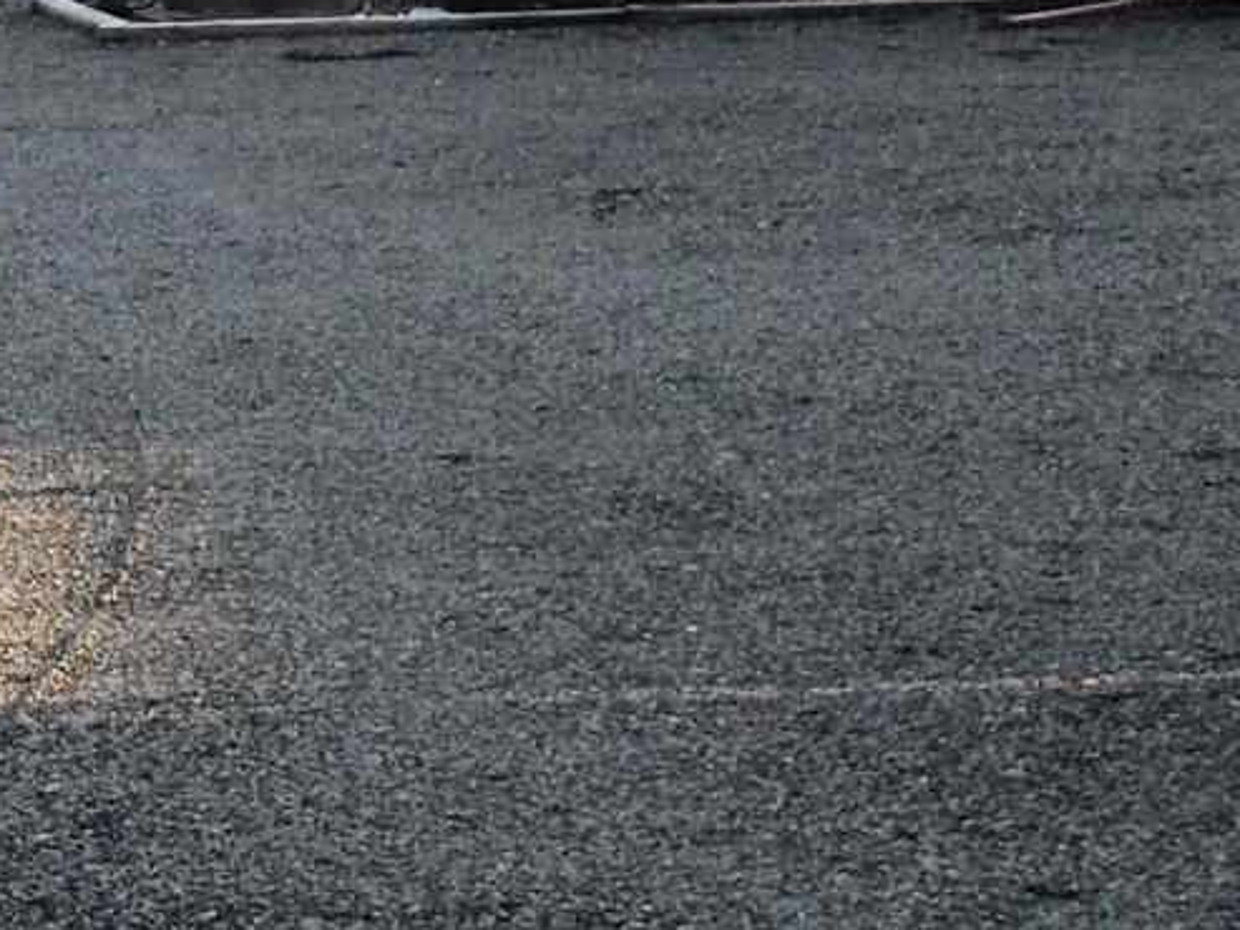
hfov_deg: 16.4
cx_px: 656
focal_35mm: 120
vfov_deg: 12.3
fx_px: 4300
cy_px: 269
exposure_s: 1/180
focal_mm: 6.3
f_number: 2.8
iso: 80
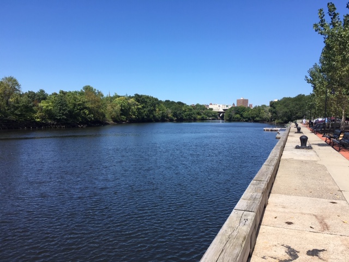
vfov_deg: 48.2
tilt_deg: -3.1
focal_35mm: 29
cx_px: 174
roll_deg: -1.3
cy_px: 131
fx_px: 292
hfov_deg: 61.7
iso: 25
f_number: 2.2
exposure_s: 1/1399
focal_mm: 4.15
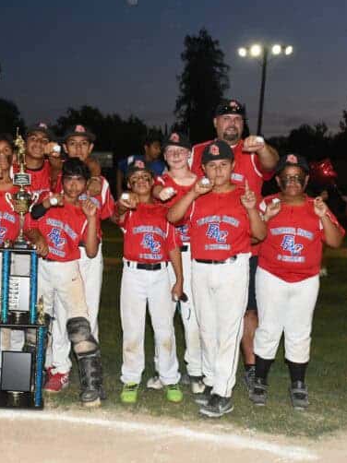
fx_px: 709
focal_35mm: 53
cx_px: 42
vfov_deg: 36.2
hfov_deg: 26.7
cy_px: 229
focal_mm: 24
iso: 800
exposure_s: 1/60
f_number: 7.1
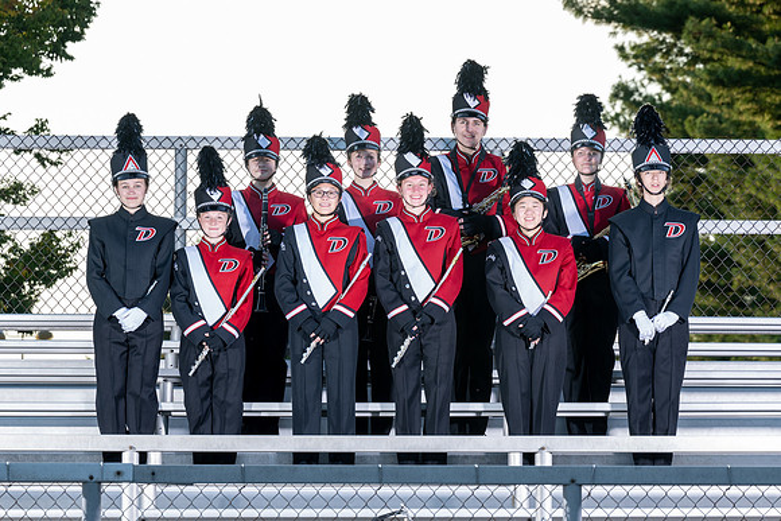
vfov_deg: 7.9
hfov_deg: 11.8
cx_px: 444
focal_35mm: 173
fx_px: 3762
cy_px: 227
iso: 160
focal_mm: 110
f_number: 5.6
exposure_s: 1/160
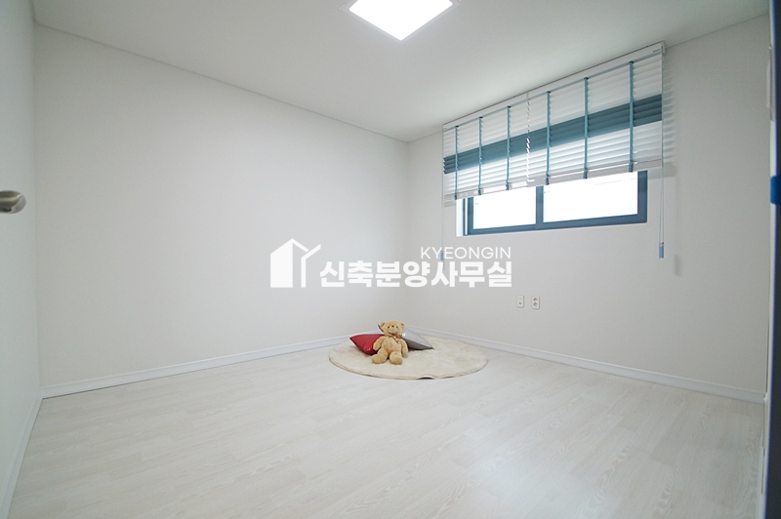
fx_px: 325
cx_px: 390
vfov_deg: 77.2
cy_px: 260
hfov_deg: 100.4
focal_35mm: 15
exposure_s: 1/125
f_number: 4
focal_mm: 10
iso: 800
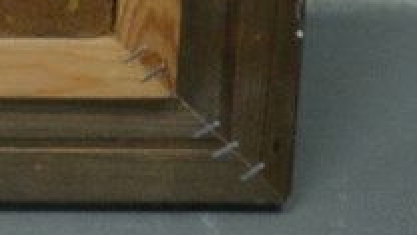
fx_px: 2333
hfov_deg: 9.3
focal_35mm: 211
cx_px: -537
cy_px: -530
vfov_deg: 5.3
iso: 1250
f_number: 4
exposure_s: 1/30
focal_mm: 22.3
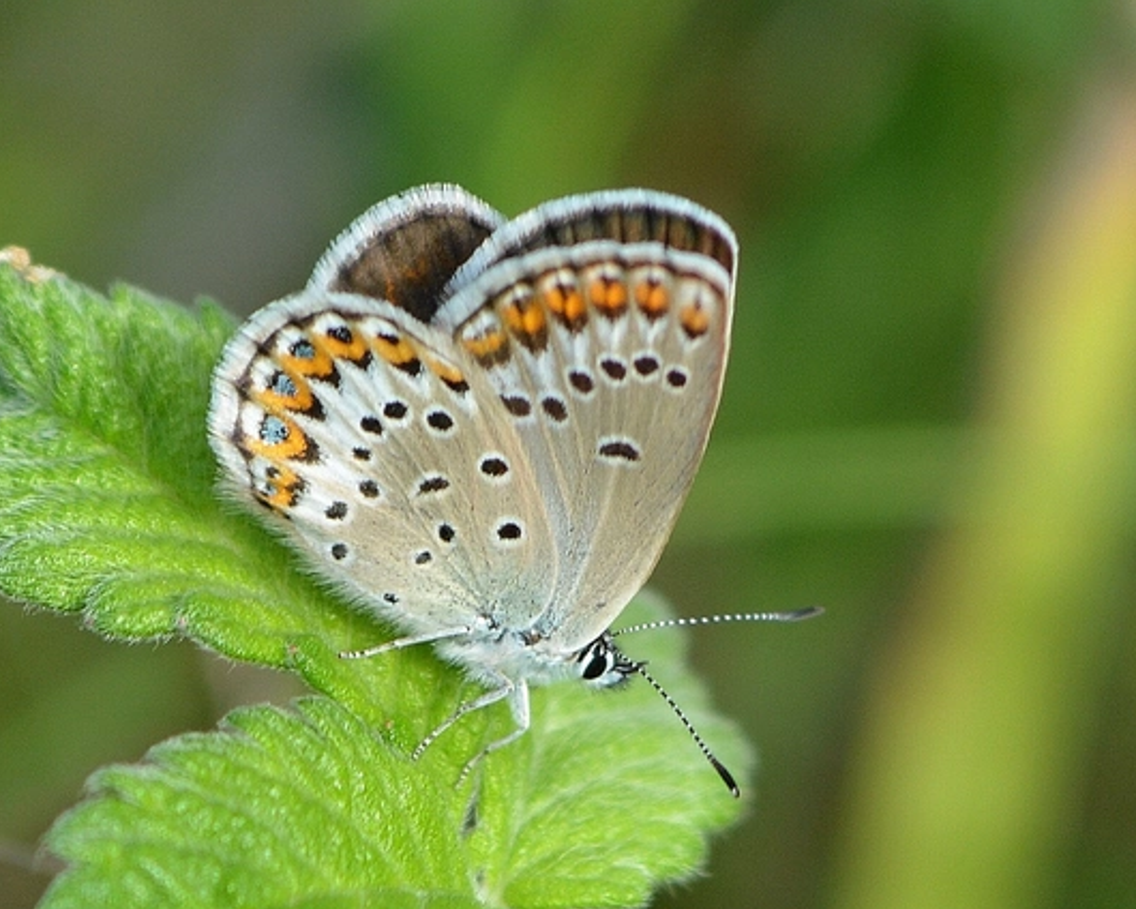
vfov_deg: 7.6
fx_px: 6859
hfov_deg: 9.5
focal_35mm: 204
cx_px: 527
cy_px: 454
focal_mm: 120
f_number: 5.6
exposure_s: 1/500
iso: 250
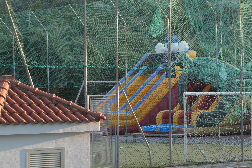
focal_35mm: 133
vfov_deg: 10.3
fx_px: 931
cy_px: 81
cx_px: 155
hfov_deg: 15.4
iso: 160
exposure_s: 1/160
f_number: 5.6
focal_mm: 48
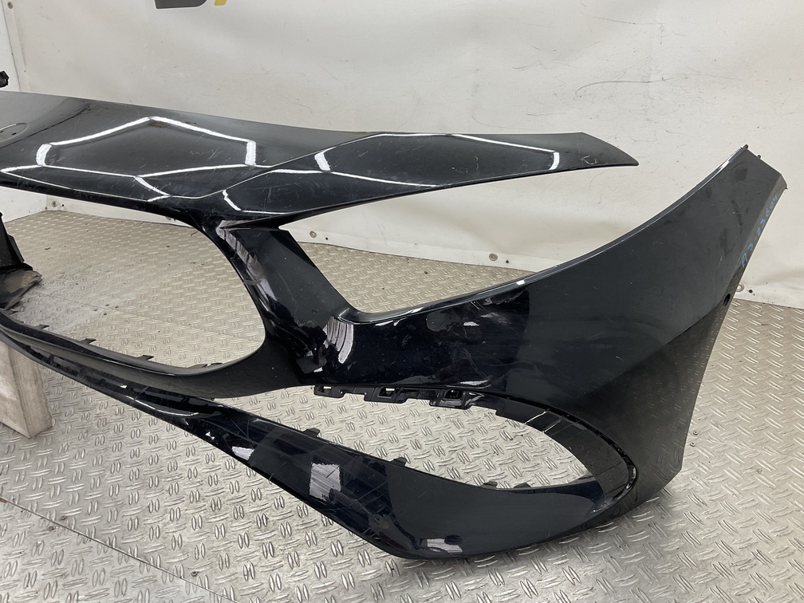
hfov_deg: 61.7
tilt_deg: -26.9
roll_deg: +1.5
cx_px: 402
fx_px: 674
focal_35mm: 29
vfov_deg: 48.2
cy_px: 302
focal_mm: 3
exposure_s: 1/100
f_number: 1.8
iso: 32
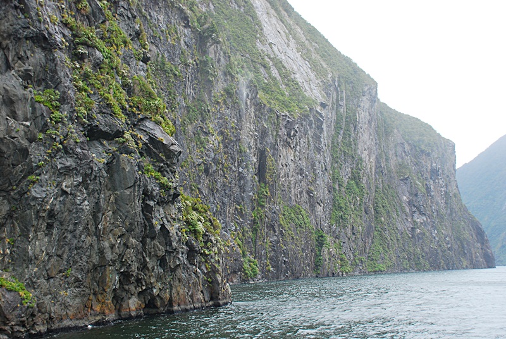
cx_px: 253
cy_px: 170
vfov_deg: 32.0
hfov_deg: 46.3
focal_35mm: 42
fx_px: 591
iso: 400
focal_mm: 28
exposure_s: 1/125
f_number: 6.3
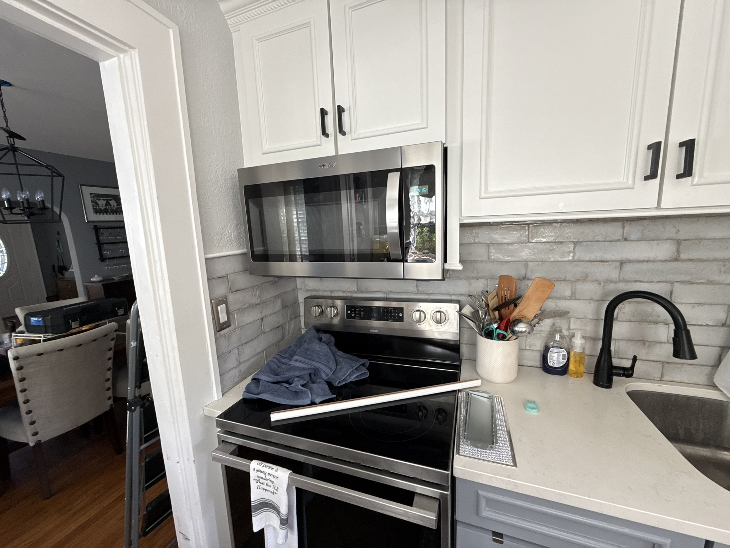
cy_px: 274
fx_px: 295
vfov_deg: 85.7
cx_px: 365
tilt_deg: -9.8
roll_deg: +3.2
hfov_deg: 102.1
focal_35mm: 14
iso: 200
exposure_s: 1/120
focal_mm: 2.22
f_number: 2.2
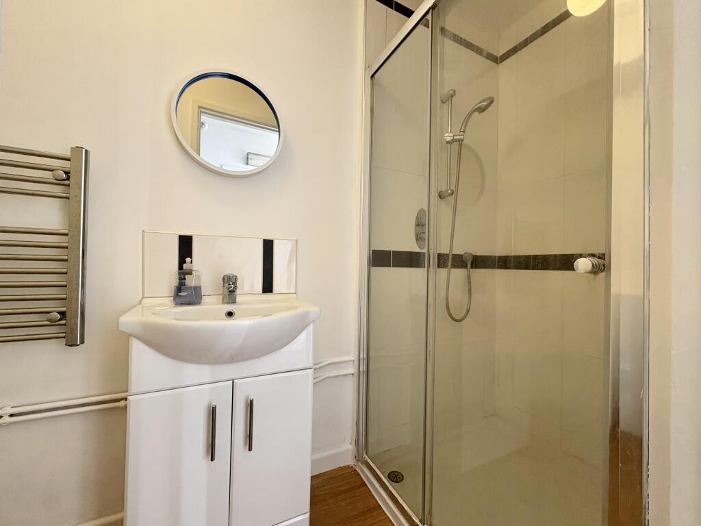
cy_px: 263
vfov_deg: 85.7
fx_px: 284
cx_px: 350
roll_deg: -0.6
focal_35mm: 14
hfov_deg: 102.1
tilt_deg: +1.3
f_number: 2.2
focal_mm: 2.22
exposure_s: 1/100
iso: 160
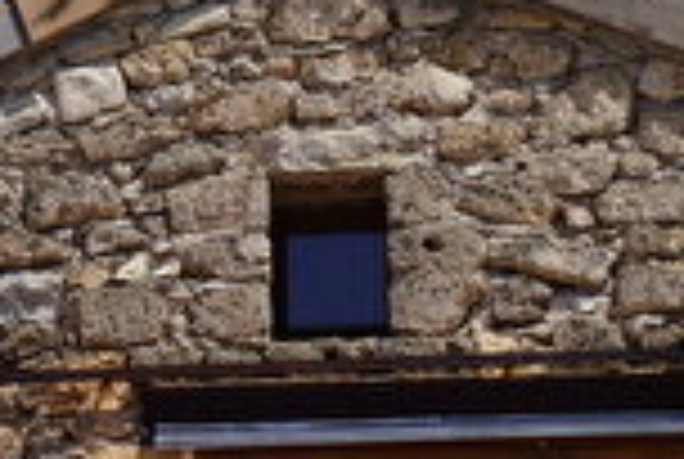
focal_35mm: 138
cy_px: 819
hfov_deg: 14.3
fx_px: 2627
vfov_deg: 9.5
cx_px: -171
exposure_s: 1/200
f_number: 10
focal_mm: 18
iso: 100
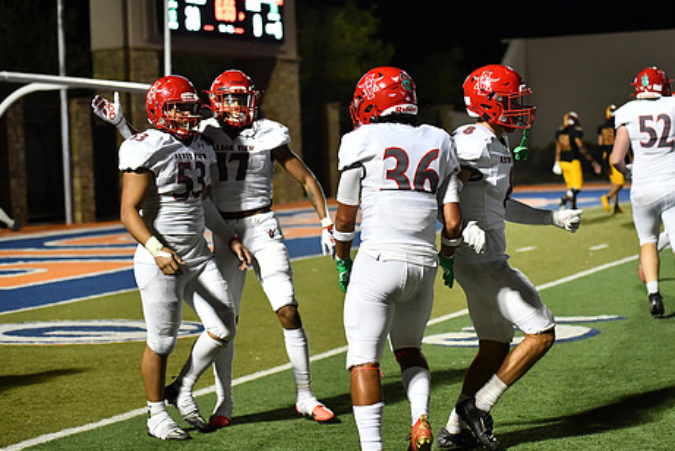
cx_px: 414
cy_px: 200
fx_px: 1651
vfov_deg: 15.6
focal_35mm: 88
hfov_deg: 23.1
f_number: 2.8
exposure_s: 1/1250
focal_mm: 70
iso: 5000
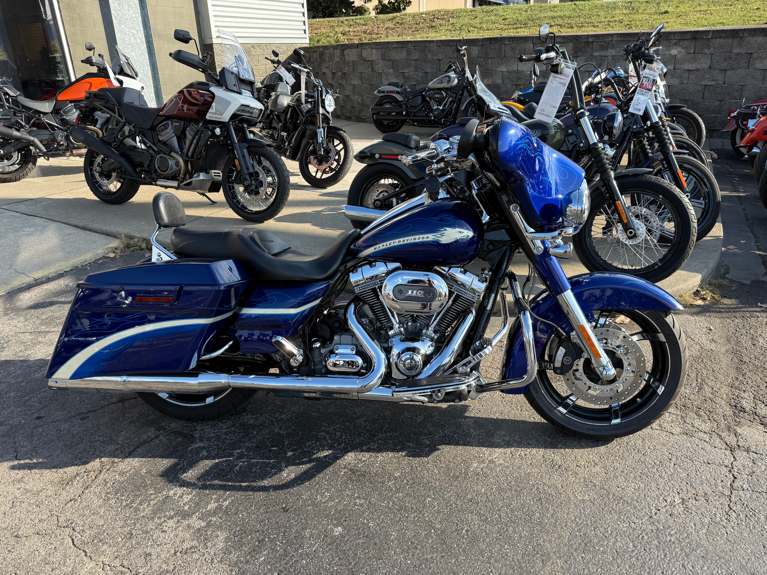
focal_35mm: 24
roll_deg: +1.6
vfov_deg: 56.8
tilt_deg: -22.8
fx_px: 532
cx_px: 384
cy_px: 288
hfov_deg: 71.6
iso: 80
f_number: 1.78
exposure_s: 1/1075
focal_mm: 6.76
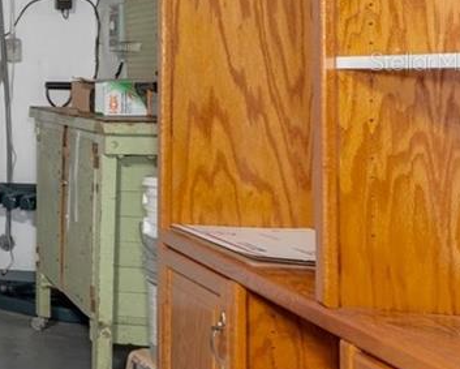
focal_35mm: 70
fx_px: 955
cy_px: 61
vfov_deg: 21.5
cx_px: -556
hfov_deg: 16.6
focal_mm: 11
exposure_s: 1/3
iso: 320
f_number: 8
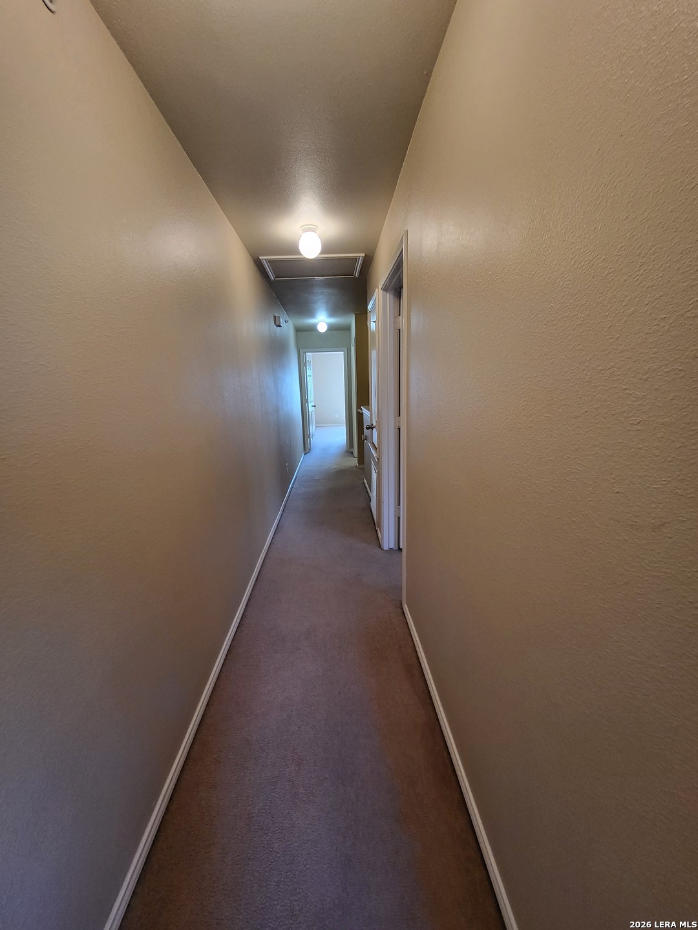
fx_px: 350
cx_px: 349
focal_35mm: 13
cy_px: 465
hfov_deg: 89.9
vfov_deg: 106.2
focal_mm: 1.74
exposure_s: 1/60
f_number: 2.2
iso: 320
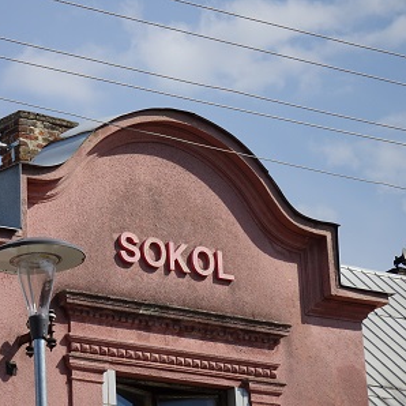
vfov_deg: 10.6
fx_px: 2189
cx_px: 138
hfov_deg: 10.6
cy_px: 203
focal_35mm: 165
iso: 80
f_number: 5.6
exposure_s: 1/500
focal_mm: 23.73
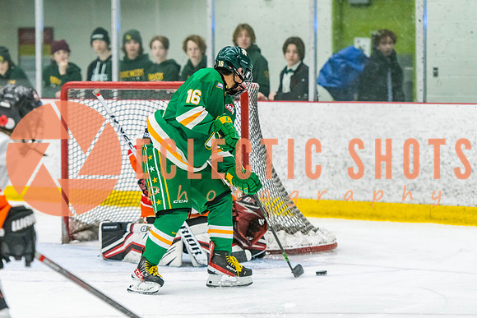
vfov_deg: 7.4
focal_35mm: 185
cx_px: 165
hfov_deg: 11.1
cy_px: 145
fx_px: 2452
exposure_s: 1/640
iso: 2000
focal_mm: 135
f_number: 2.8
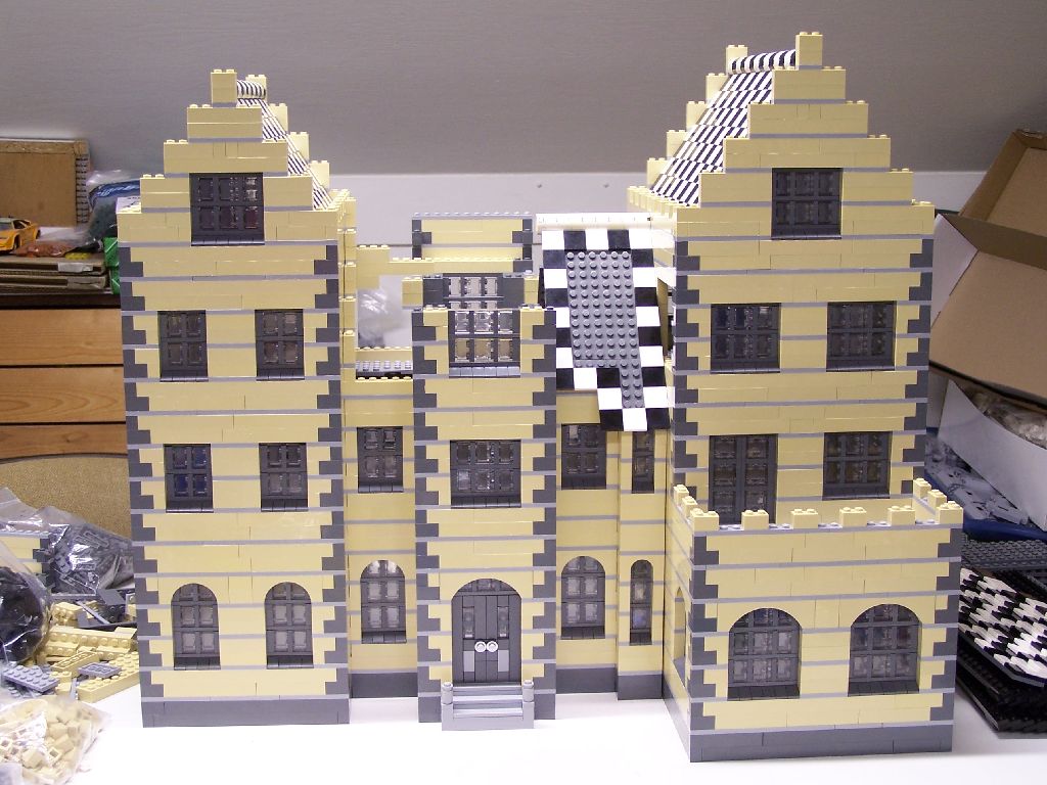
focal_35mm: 51
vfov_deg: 28.6
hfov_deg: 37.5
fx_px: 1543
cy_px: 392
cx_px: 524
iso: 80
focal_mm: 8.5
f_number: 3
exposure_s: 1/6
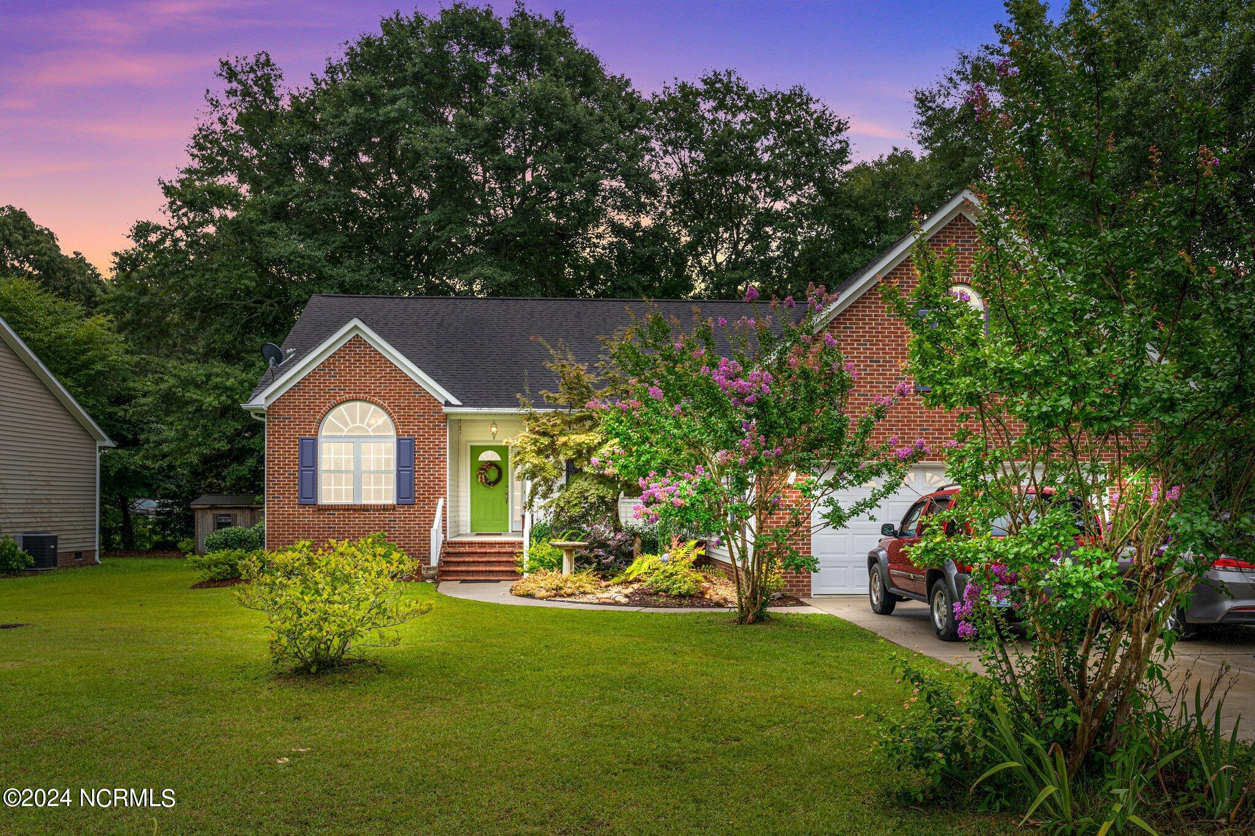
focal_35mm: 30
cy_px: 418
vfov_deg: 44.3
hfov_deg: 62.8
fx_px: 1028
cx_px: 628
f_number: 10
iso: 400
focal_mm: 29.5
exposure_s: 1/100
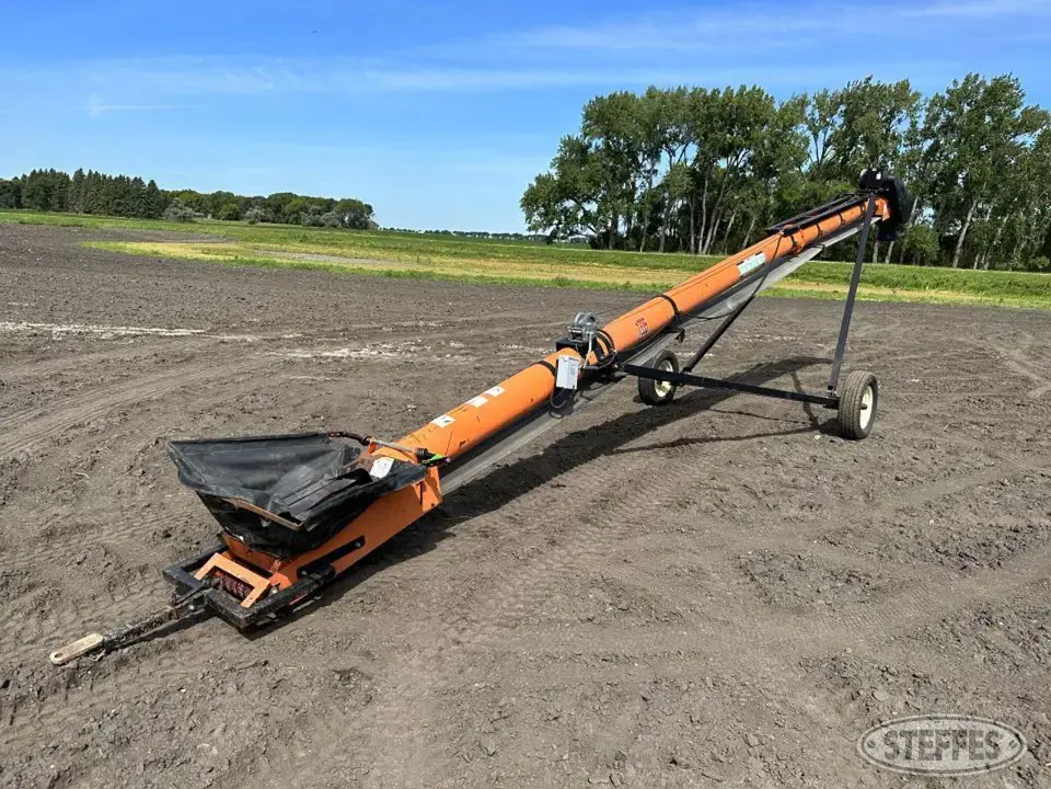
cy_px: 394
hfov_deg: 71.6
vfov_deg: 56.8
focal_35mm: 24
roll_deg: -4.6
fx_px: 729
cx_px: 526
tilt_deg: -10.9
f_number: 1.78
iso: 80
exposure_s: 1/3356
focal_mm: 6.86
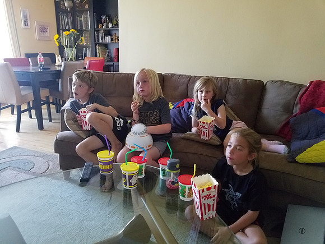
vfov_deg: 53.1
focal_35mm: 26
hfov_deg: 67.3
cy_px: 122
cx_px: 162
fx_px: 244
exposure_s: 1/30
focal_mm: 4.2
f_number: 1.7
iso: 640
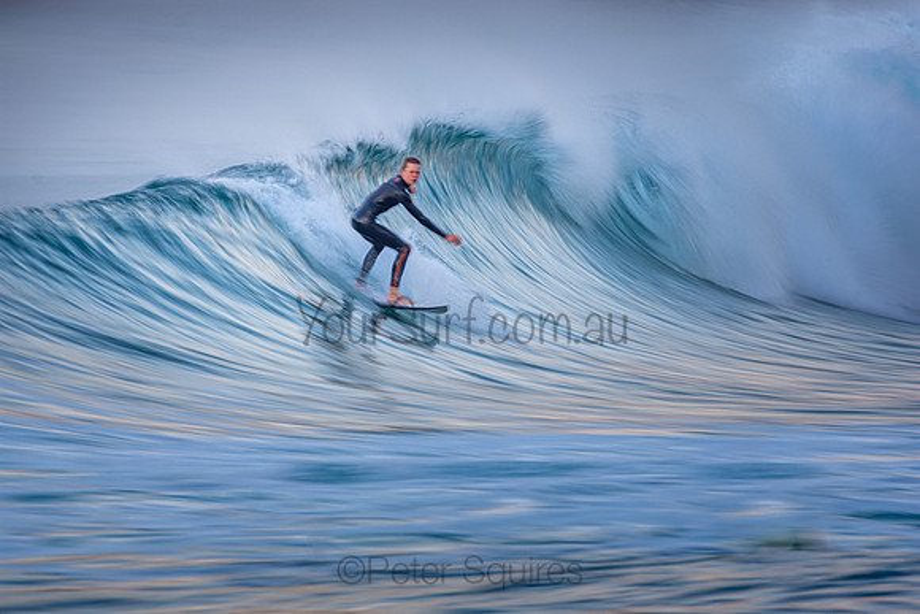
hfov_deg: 2.7
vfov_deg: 1.8
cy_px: 307
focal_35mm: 750
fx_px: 19170
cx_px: 460
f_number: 9
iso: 100
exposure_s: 1/15
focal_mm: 500
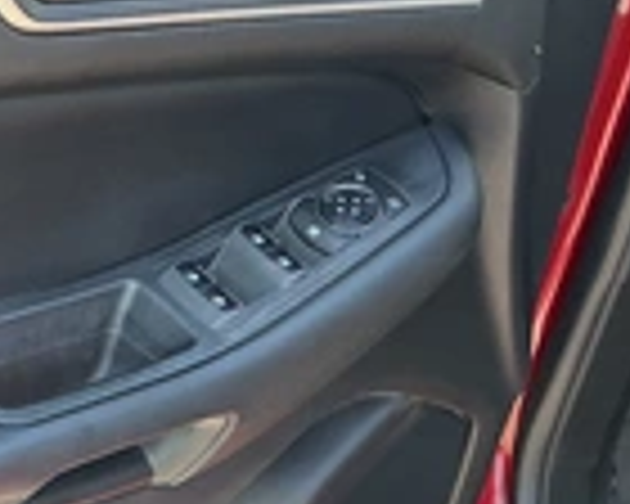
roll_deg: -4.4
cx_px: -9
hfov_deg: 23.4
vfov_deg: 19.2
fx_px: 1454
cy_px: 482
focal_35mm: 78
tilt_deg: -44.0
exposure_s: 1/142
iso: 32
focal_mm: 3
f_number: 1.8
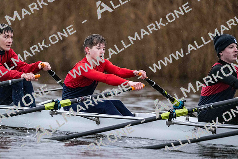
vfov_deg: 3.4
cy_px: 80
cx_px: 119
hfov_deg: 5.2
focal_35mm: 400
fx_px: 2645
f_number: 4.5
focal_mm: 400
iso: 11400
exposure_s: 1/1600
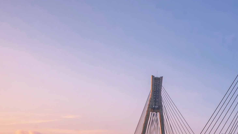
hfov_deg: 22.7
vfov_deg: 17.2
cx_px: 388
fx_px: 435
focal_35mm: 69
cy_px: 128
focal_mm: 16
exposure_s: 1/8
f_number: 16
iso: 200
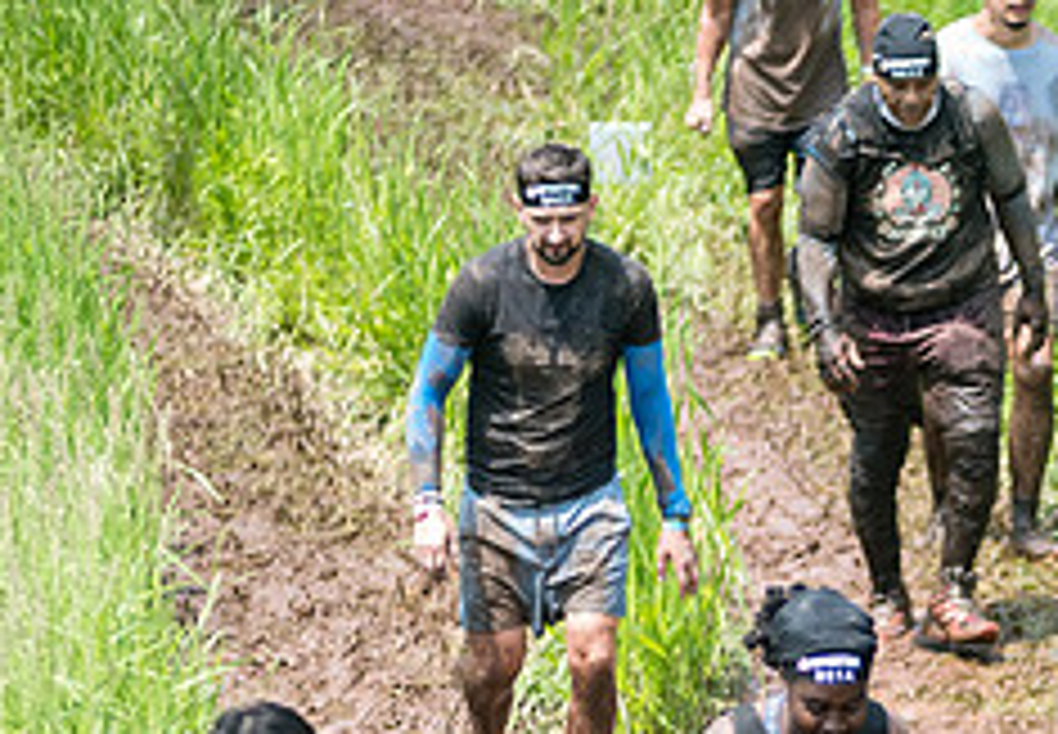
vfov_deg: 3.1
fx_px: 13450
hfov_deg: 4.5
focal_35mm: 452
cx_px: 1323
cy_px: 962
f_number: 3.2
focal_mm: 155
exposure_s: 1/4000
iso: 1000
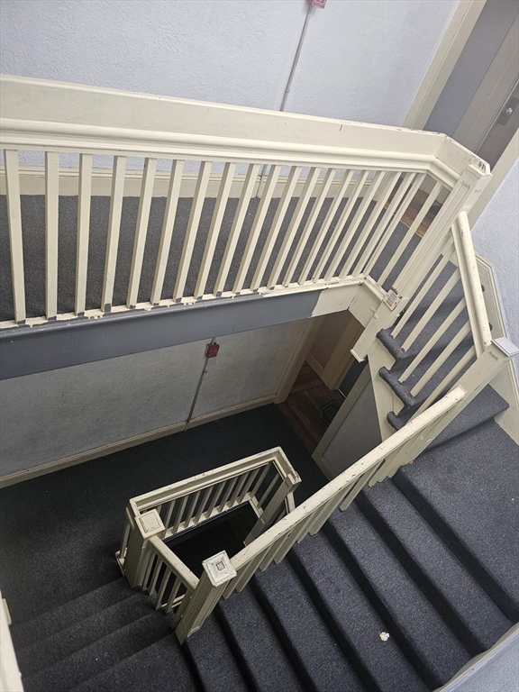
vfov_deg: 73.9
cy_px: 346
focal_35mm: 23
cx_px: 260
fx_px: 460
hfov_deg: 58.9
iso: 160
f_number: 1.7
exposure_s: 1/180
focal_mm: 6.3
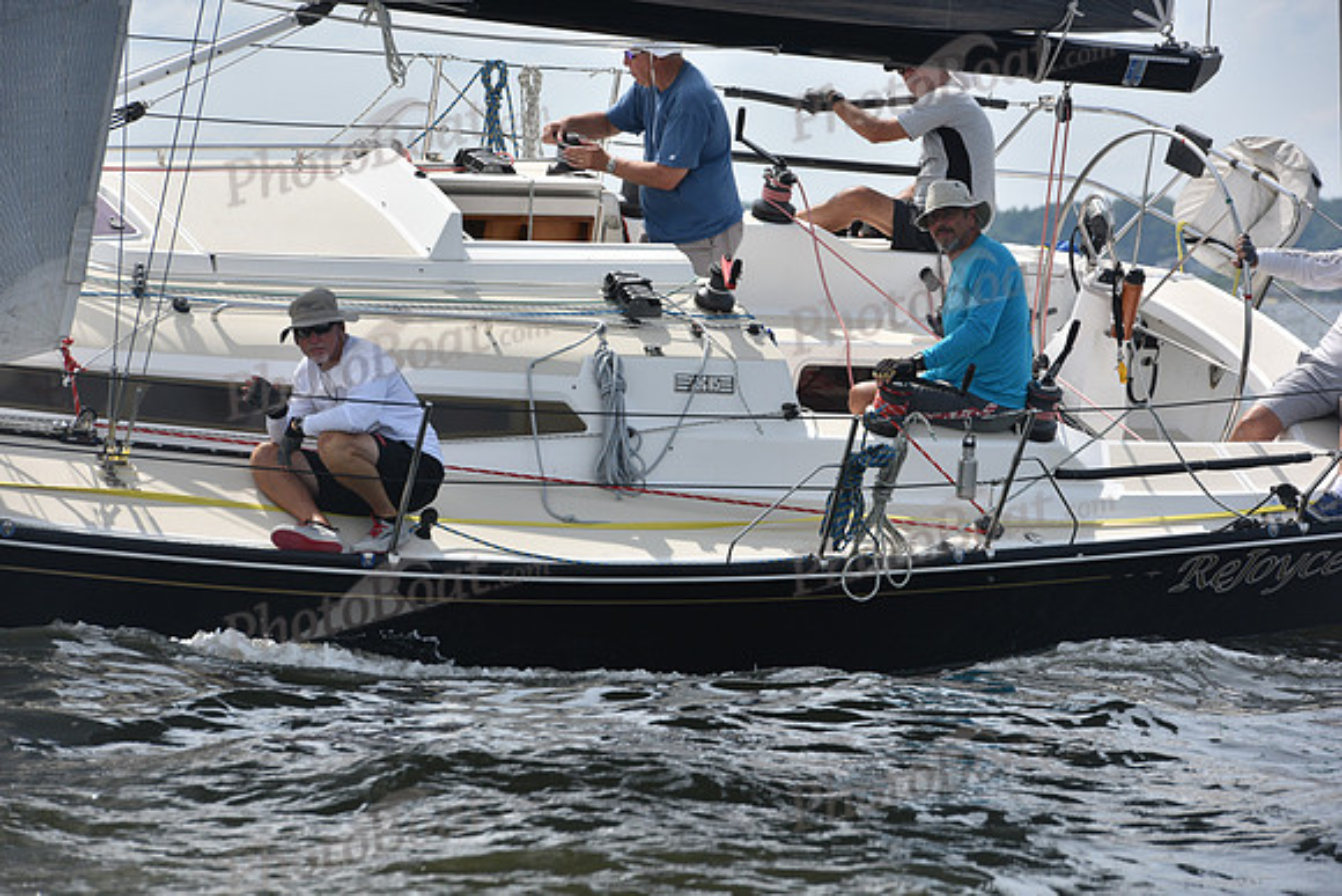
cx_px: 671
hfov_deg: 10.3
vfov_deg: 6.9
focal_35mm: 200
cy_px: 448
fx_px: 7457
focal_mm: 200
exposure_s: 1/1000
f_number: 10
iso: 320
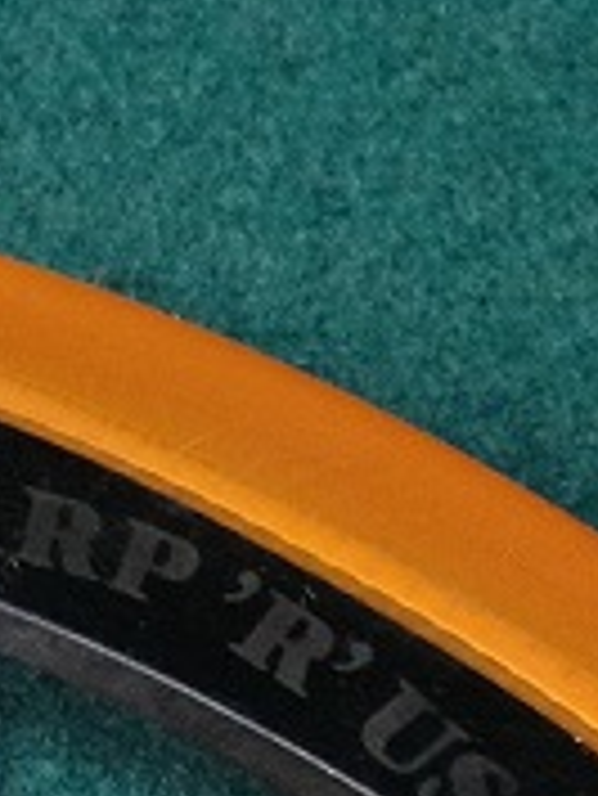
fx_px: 4463
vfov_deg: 10.2
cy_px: 580
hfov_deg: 7.2
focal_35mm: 194
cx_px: -834
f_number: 2.4
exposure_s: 1/20
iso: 125
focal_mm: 4.28
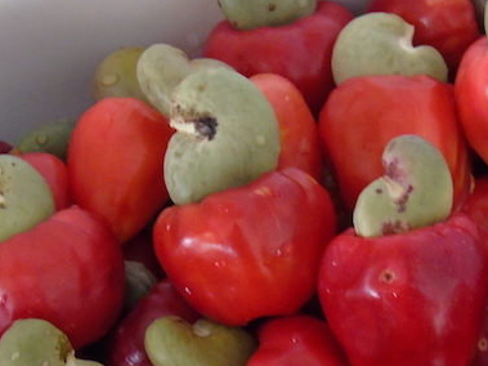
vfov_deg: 10.1
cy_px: 318
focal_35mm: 146
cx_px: 413
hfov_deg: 13.4
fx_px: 2058
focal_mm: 9.6
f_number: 4.3
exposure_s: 1/15
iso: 400
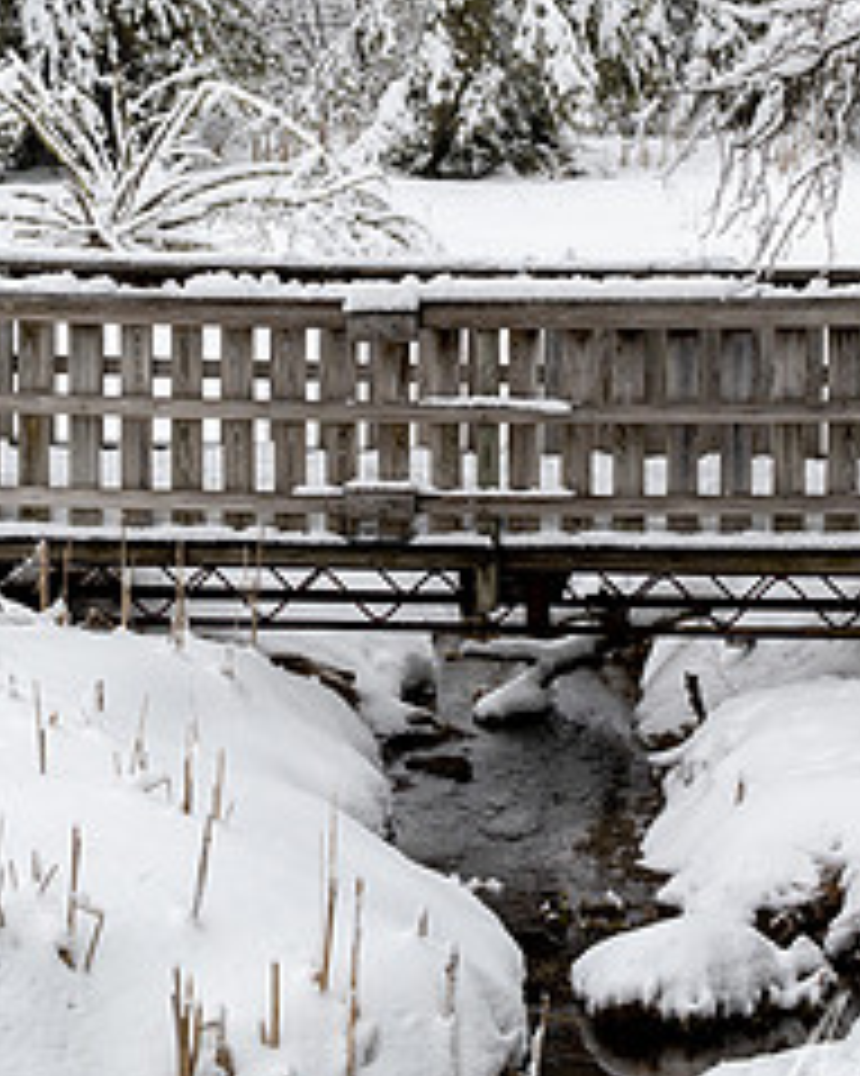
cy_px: 140
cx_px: 455
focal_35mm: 135
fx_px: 4298
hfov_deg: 11.4
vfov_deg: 14.2
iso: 100
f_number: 8
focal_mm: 51
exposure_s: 1/125
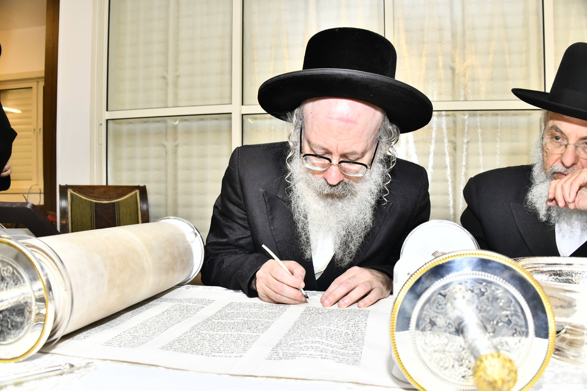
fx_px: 456
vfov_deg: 46.4
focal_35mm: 28
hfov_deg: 65.5
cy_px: 196
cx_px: 294
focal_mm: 28
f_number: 5.6
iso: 1000
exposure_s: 1/160
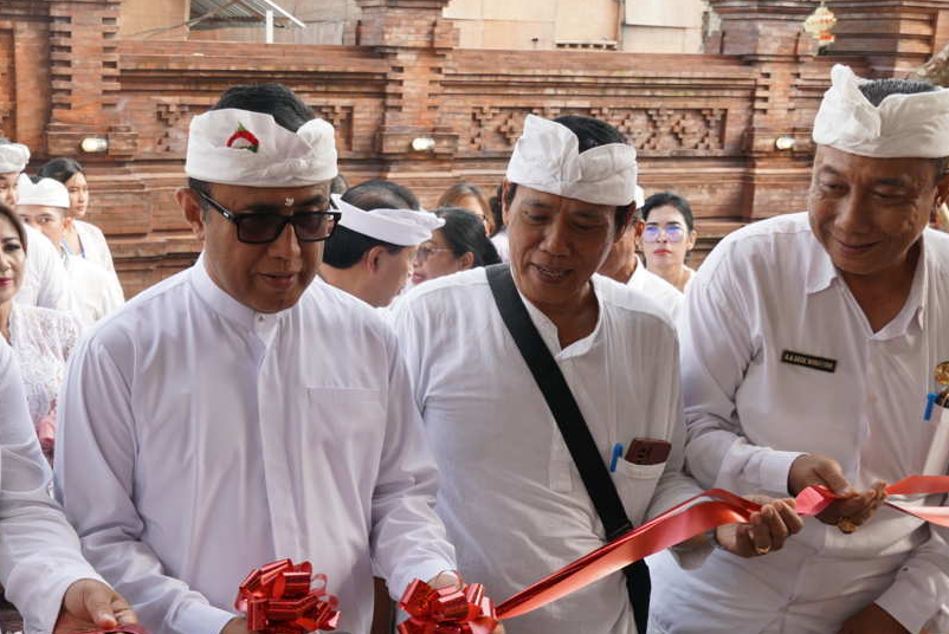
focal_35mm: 54
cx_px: 312
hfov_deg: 36.6
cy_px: 403
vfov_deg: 25.1
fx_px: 1417
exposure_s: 1/200
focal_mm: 25
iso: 320
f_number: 6.3
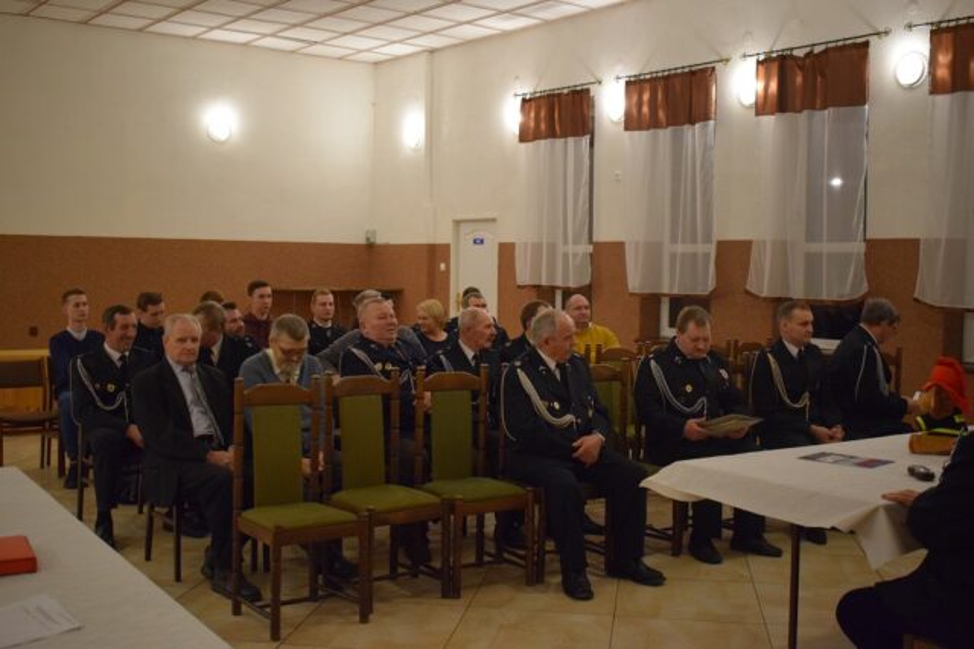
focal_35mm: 40
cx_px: 487
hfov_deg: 47.9
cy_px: 324
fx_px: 1095
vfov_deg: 33.0
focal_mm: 27
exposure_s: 1/60
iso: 2800
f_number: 4
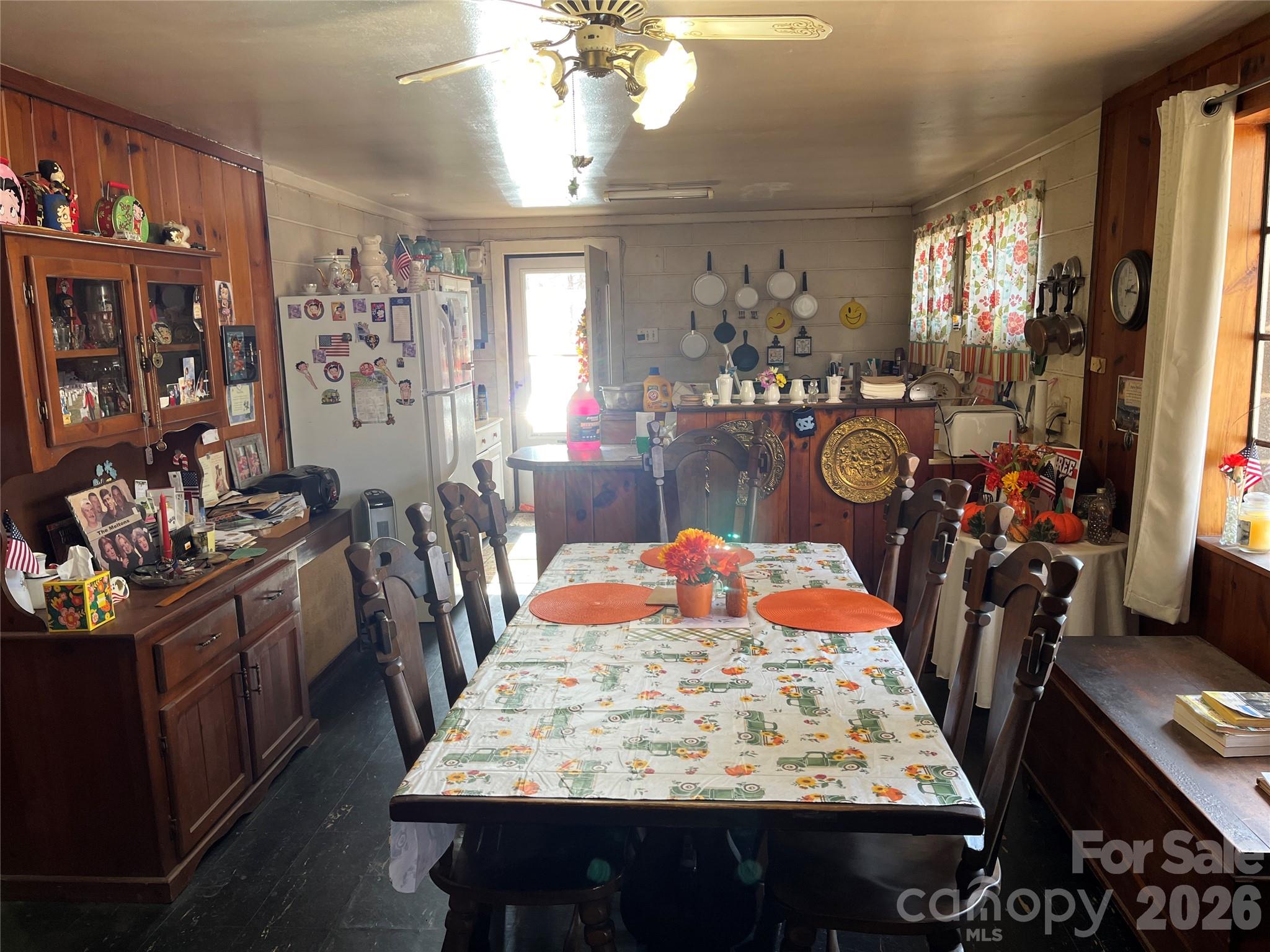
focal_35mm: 26
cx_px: 635
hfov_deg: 67.3
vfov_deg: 53.1
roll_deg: +1.9
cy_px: 476
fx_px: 954
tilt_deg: -8.9
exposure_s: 1/60
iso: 80
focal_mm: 5.1
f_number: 1.6
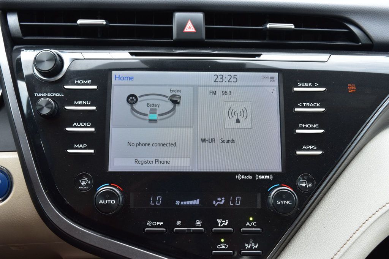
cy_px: 130
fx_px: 421
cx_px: 194
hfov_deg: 49.6
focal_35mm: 39
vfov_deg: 34.2
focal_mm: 26
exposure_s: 1/80
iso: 400
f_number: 8
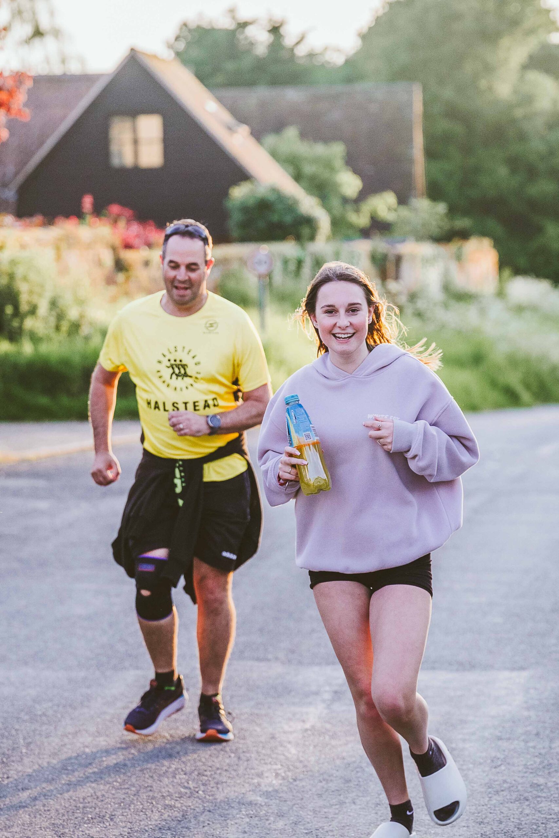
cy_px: 419
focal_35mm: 138
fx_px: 3214
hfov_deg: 9.9
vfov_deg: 14.9
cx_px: 280
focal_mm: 92
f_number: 2.8
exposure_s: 1/1250
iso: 500
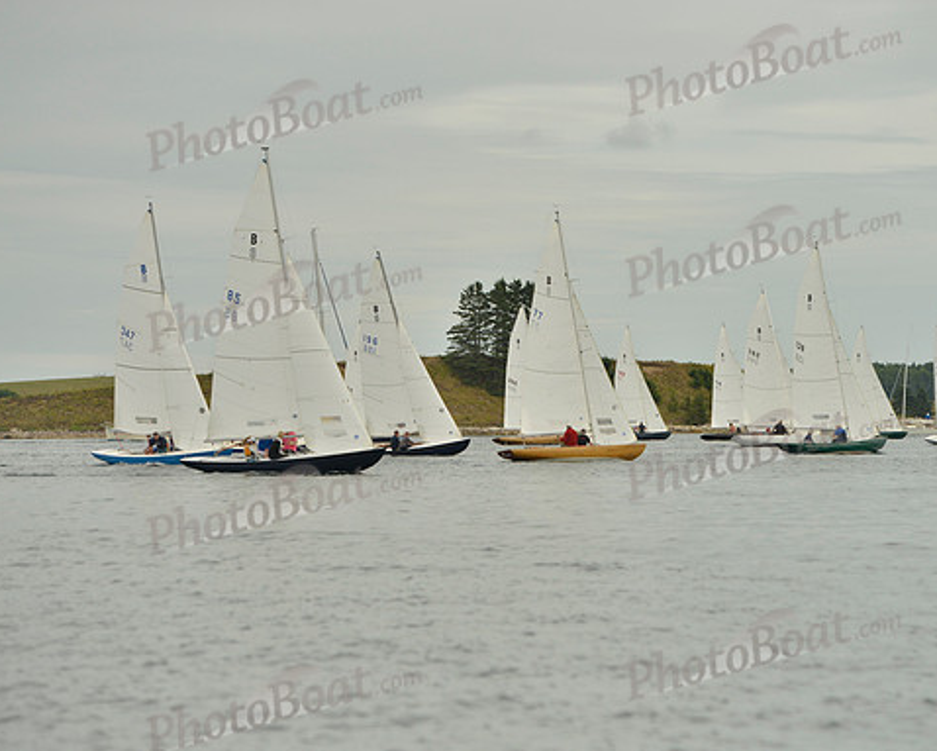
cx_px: 525
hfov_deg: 13.0
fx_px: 4107
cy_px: 376
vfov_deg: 10.4
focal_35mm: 148
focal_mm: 130
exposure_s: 1/5000
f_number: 5
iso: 400
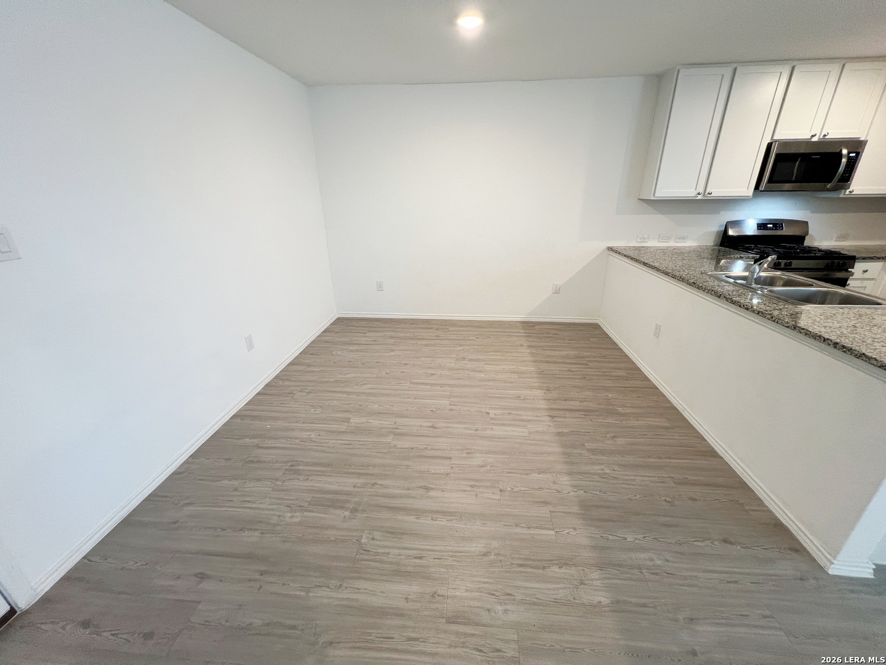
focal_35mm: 13
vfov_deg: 89.9
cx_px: 443
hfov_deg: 106.2
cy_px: 332
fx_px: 333
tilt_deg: -22.7
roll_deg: -0.2
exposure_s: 1/60
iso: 160
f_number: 1.8
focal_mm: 1.57
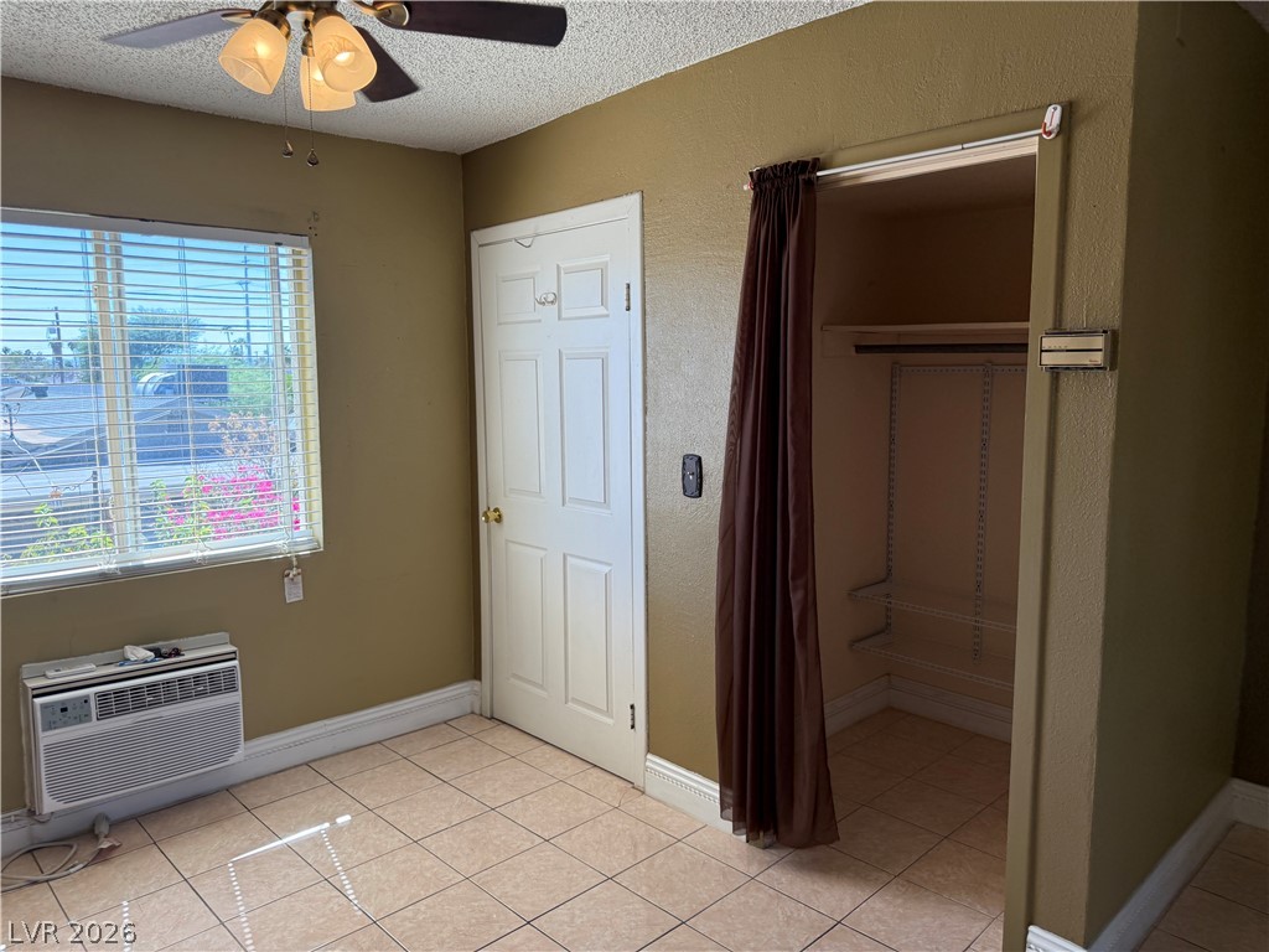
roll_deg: +0.0
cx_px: 634
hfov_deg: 71.6
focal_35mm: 24
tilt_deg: -7.6
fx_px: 880
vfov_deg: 56.8
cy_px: 476
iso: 100
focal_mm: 6.76
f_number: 1.78
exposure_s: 1/344
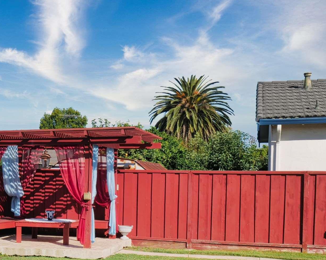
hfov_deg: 25.7
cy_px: 208
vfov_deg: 22.2
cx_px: -36
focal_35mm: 68
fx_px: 656
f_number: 7.1
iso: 100
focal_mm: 14
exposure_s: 1/400
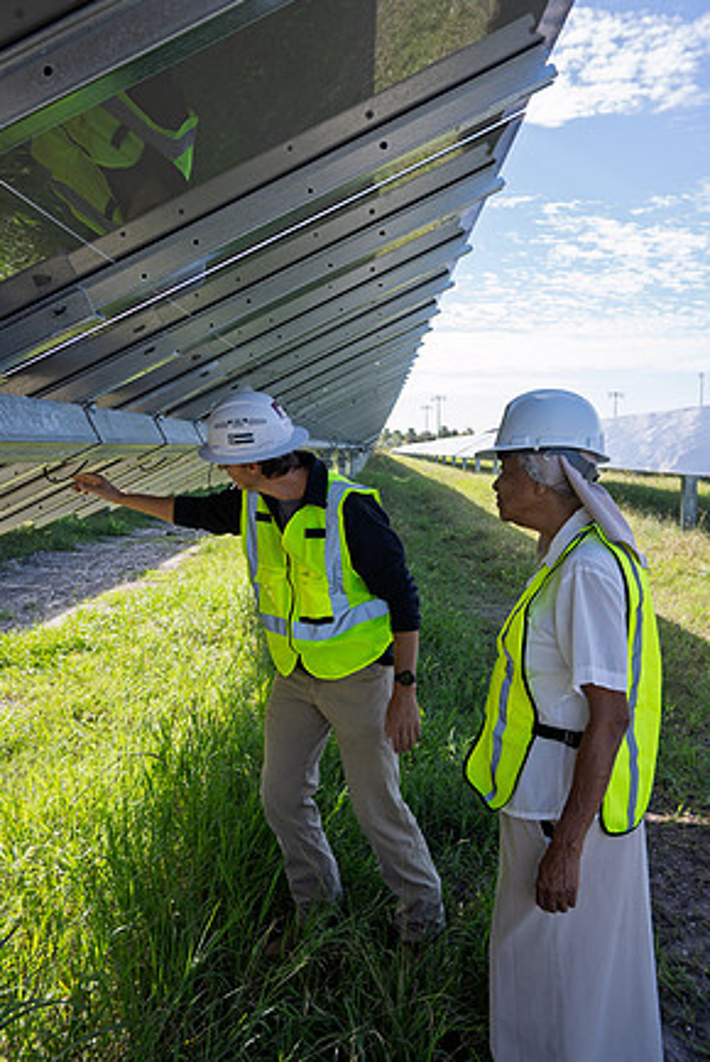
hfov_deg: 45.0
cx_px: 355
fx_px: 856
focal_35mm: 29
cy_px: 529
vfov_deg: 63.6
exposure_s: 1/200
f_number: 7.1
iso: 200
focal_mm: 28
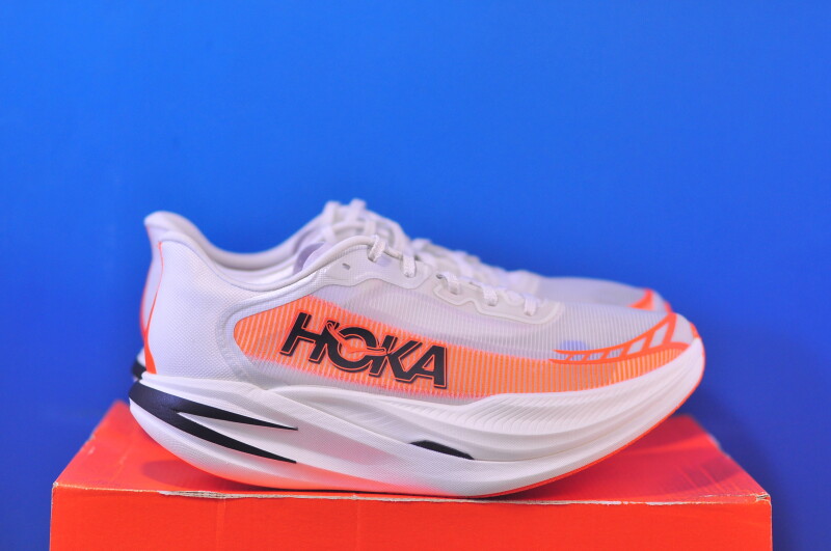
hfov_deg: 27.0
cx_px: 416
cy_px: 276
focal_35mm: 75
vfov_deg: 18.1
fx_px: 1729
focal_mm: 50
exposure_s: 1/320
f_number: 2.5
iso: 250
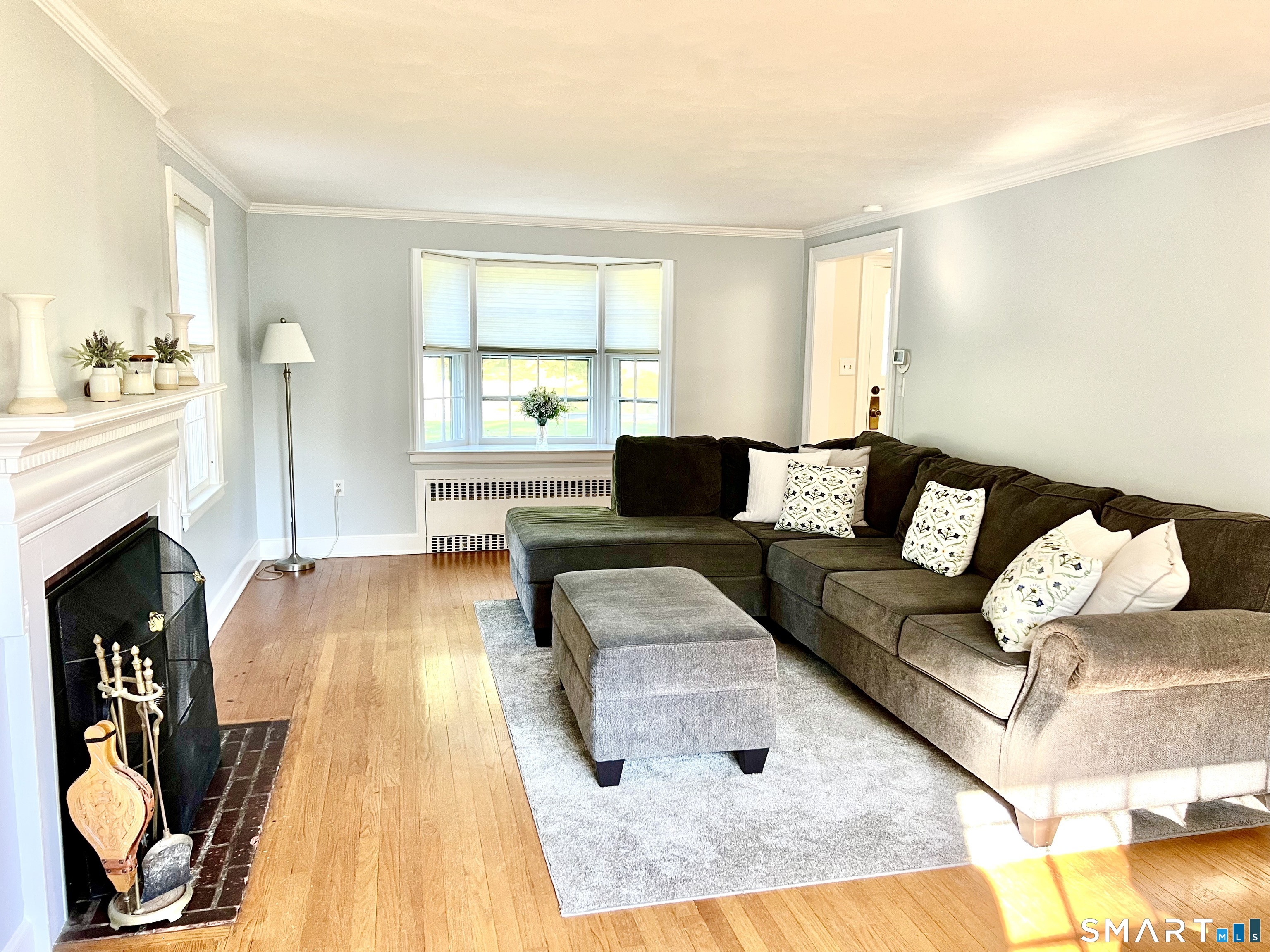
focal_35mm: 26
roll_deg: -0.7
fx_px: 954
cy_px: 476
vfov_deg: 53.1
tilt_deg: -7.1
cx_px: 635
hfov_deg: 67.3
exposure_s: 1/89
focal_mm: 5.7
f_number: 1.5
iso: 125
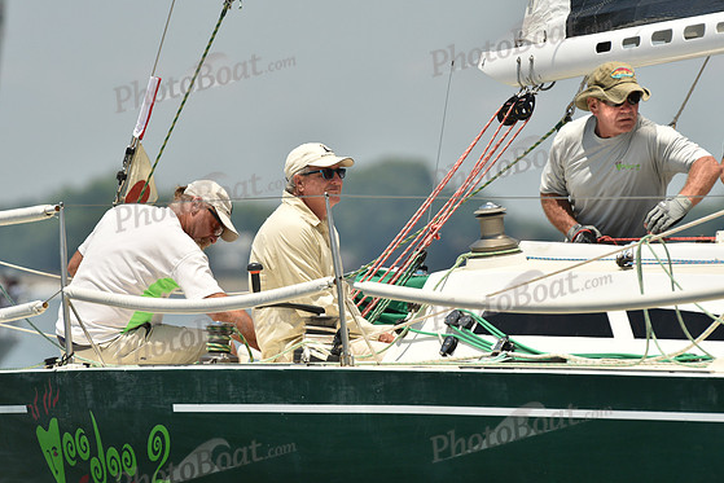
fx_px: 12532
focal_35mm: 623
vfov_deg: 2.2
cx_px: 364
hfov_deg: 3.3
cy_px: 248
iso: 320
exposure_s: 1/1000
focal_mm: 600
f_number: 10
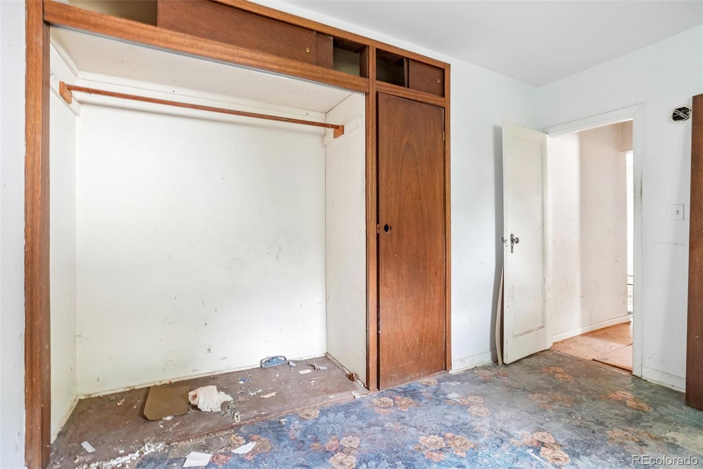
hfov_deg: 100.4
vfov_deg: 77.3
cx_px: 352
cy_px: 234
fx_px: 293
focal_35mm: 15
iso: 400
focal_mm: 10
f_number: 8
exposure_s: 1/2.5
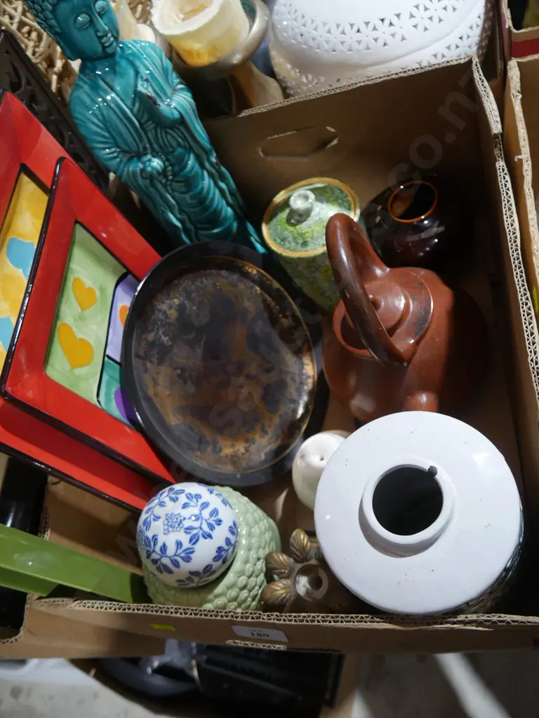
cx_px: 270
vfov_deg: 60.0
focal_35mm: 30
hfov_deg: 46.8
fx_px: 623
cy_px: 359
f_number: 3.6
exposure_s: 1/60
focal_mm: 15
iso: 500
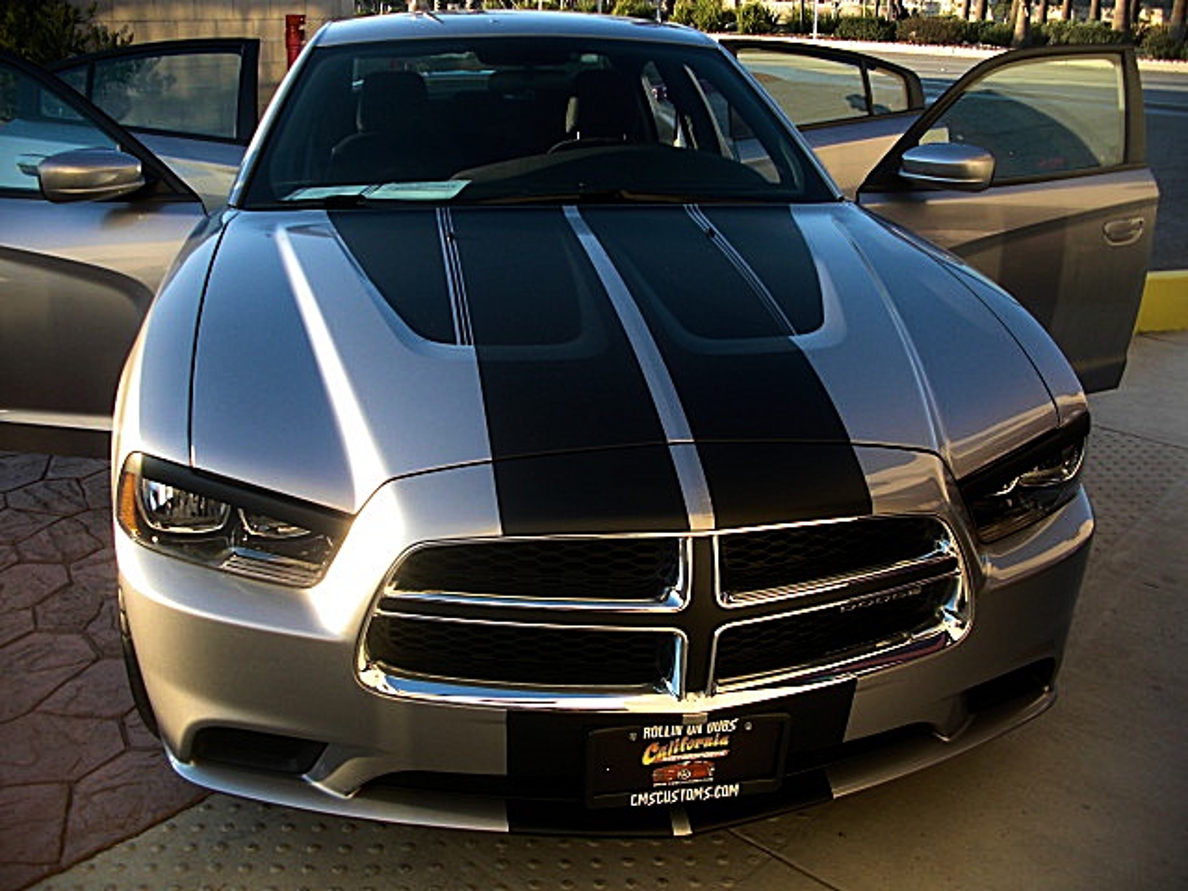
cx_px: 594
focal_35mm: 36
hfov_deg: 51.4
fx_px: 1235
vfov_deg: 39.7
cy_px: 446
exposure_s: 1/160
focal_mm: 6.3
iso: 50
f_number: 2.8
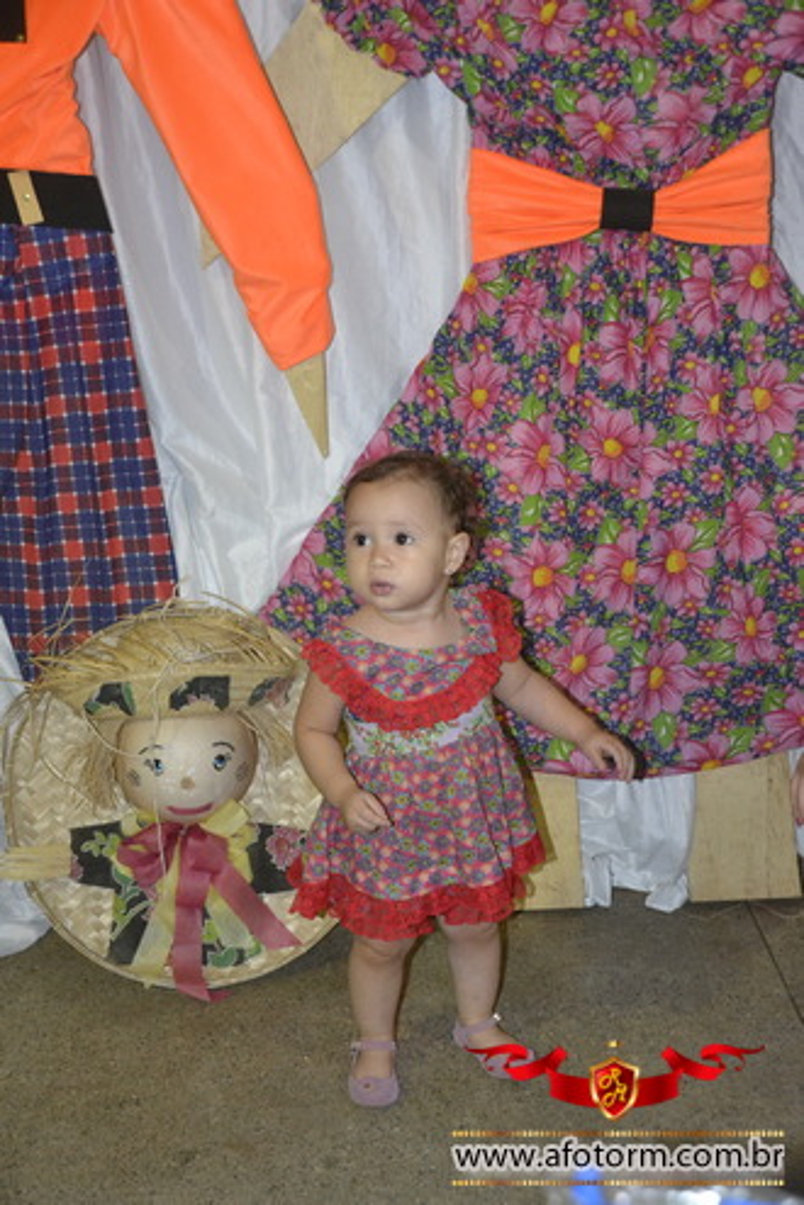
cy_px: 602
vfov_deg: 41.1
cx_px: 402
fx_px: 1608
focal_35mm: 48
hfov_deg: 28.1
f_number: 4.2
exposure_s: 1/60
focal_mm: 32
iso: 3200
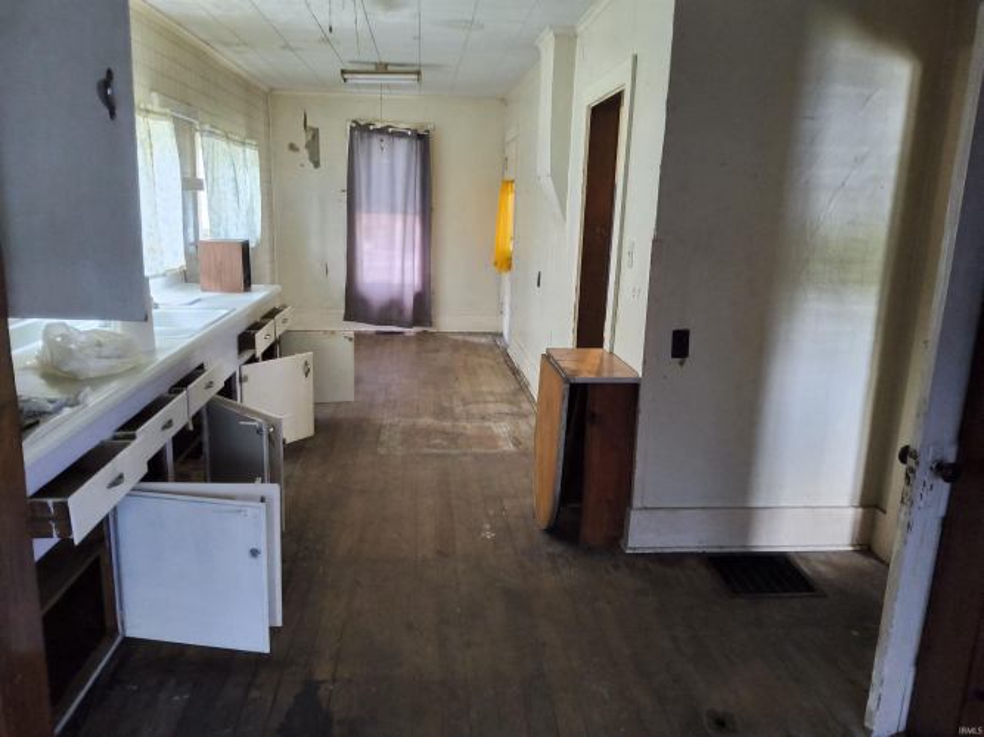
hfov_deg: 69.4
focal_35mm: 25
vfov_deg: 54.9
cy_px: 368
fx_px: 711
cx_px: 492
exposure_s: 1/50
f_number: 2
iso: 400
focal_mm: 3.08
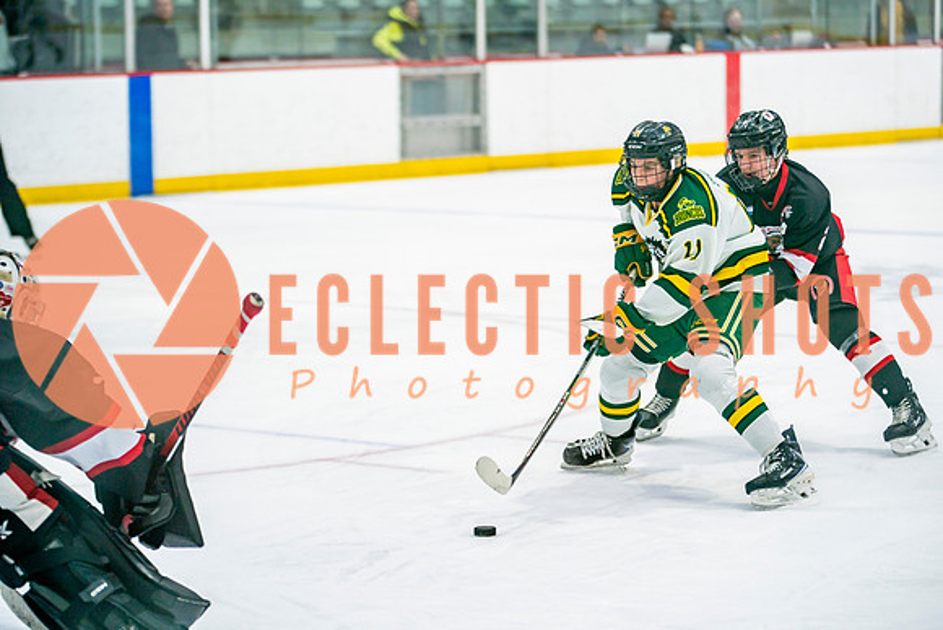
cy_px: 275
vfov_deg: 10.1
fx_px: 3543
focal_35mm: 135
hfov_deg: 15.2
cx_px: 531
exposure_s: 1/640
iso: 500
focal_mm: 120
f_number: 2.8
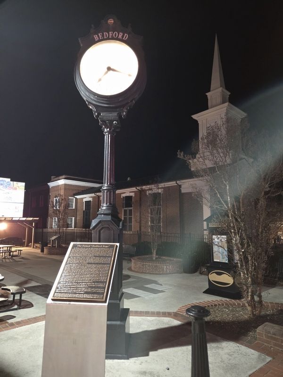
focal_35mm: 23
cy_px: 188
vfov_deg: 73.9
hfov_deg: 58.9
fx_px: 251
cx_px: 142
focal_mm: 5.4
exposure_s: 1/20
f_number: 1.8
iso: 1250
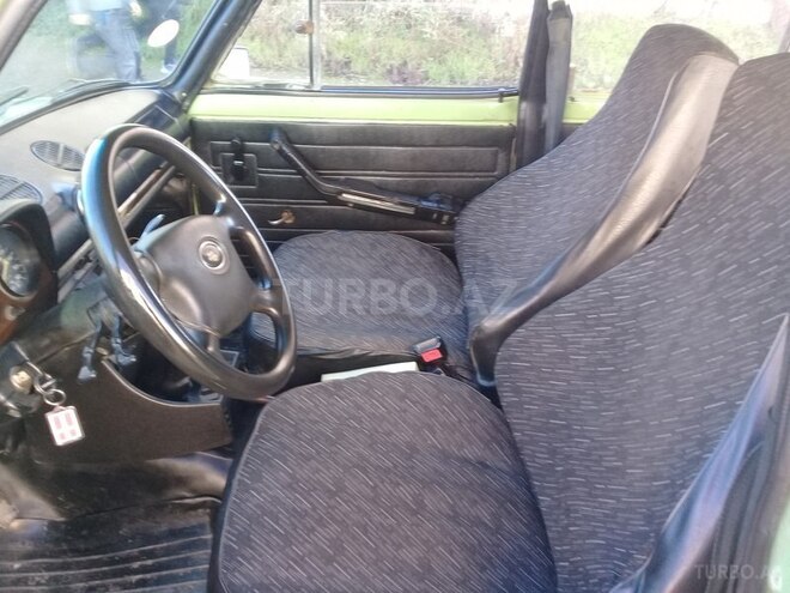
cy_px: 296
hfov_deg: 58.4
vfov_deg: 45.4
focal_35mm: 31
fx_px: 707
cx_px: 395
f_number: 2.2
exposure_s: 1/33
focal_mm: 3.3
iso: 80
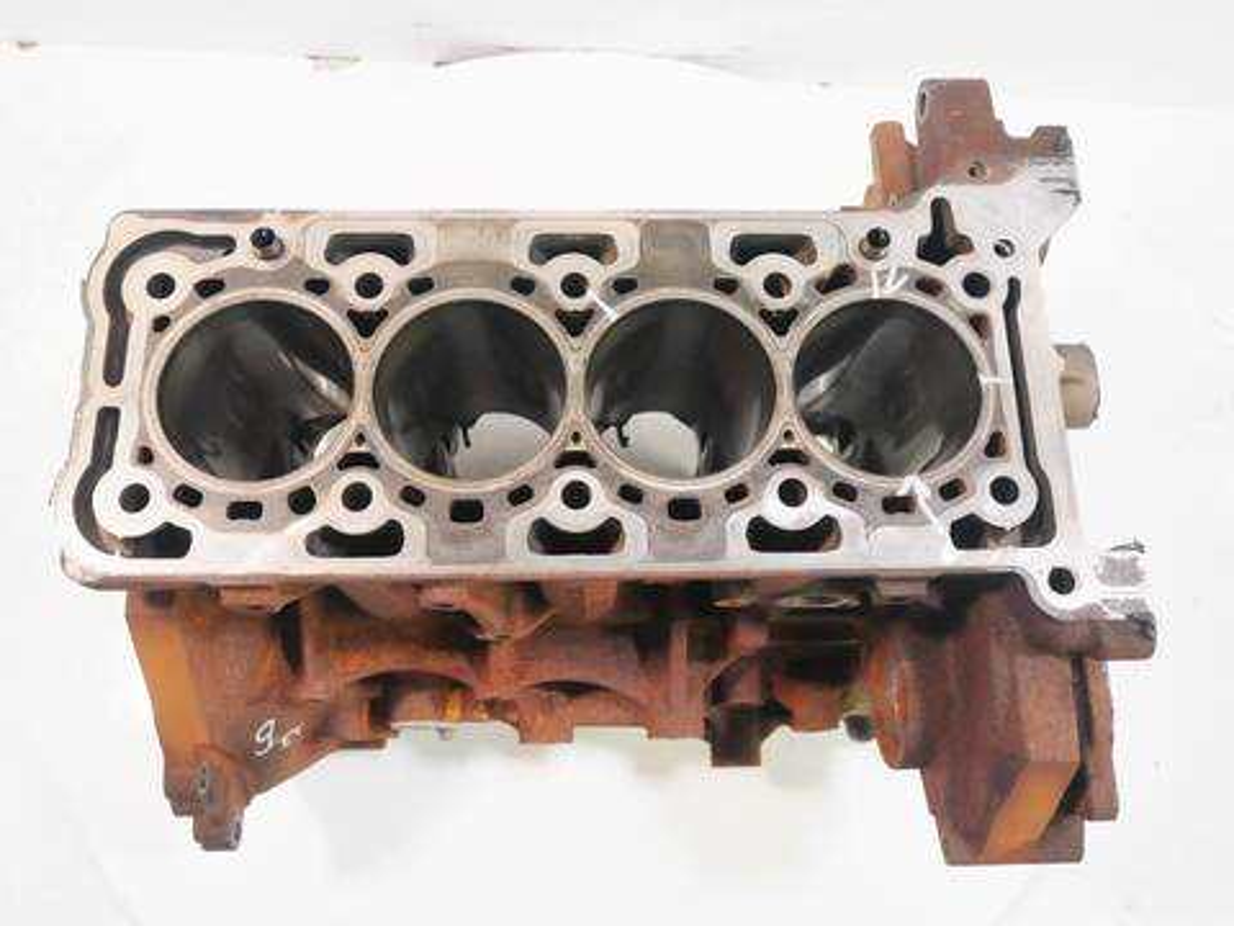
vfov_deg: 46.8
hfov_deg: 60.0
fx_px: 1069
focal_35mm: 30
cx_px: 617
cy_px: 463
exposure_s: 1/60
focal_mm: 15
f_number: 3.7
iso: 500
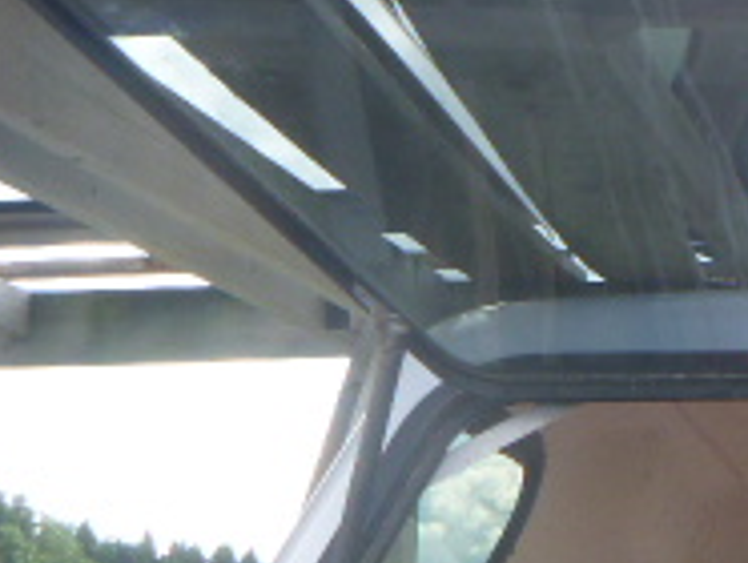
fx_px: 1861
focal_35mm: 86
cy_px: 466
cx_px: 1110
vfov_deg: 17.0
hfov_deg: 19.8
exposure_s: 1/100
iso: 100
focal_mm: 4.5
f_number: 3.9
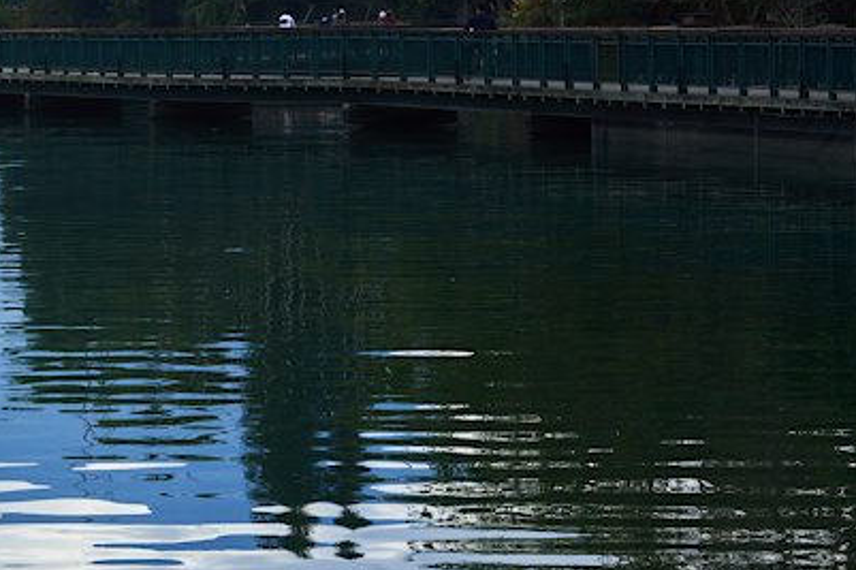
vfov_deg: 7.3
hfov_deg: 10.4
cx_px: -660
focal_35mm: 187
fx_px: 4444
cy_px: 154
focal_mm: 50
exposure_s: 1/400
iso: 100
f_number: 8
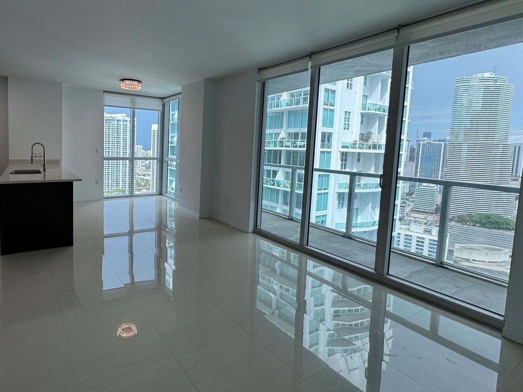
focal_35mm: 19
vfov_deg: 68.3
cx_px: 188
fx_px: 287
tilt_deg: -4.7
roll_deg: -2.5
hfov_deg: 82.6
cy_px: 169
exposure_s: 1/479
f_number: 2.2
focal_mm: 2.22
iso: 40
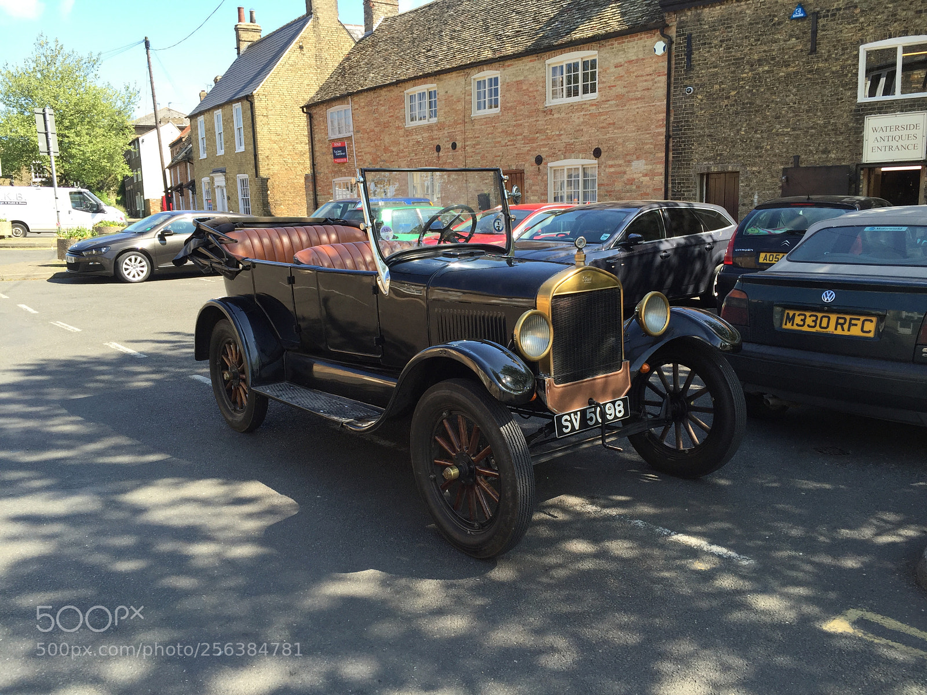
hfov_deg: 61.7
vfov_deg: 48.2
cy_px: 348
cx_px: 464
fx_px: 777
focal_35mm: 29
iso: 32
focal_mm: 4.15
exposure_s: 1/476
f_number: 2.2
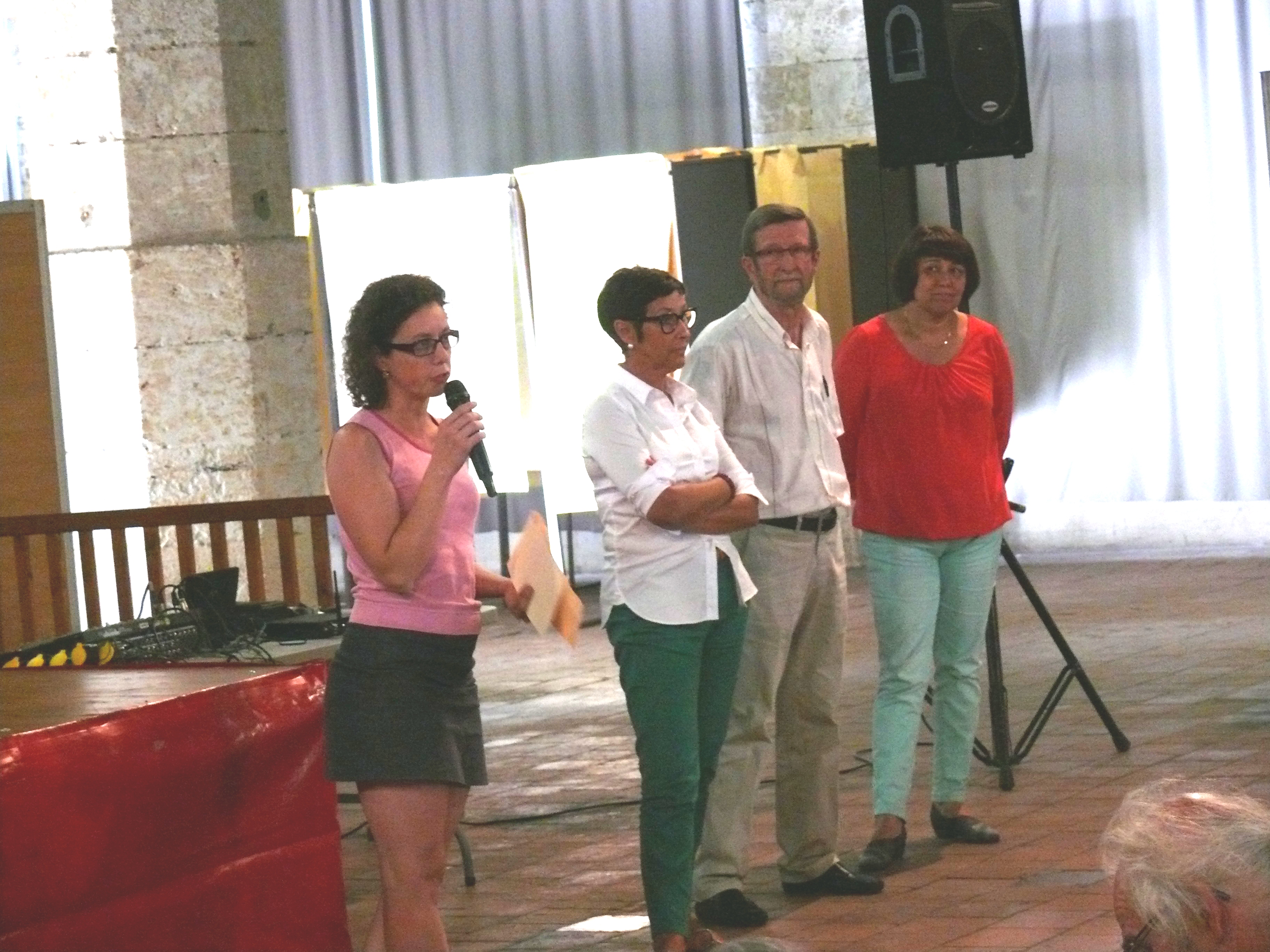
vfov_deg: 12.9
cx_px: 635
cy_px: 476
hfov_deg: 17.1
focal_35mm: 115
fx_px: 4219
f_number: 3.6
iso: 320
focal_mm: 24.4
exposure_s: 1/60
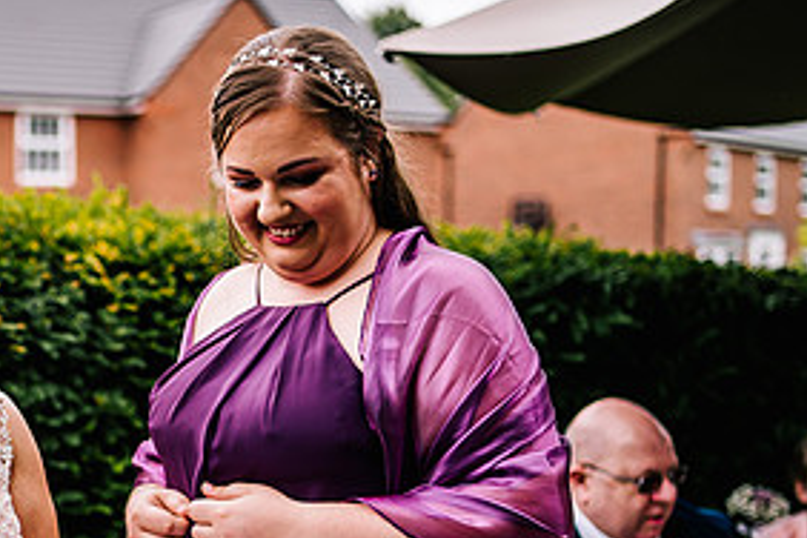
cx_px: 20
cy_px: 456
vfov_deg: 18.7
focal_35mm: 72
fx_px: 1614
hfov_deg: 26.7
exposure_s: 1/1000
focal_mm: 35
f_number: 1.6
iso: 100
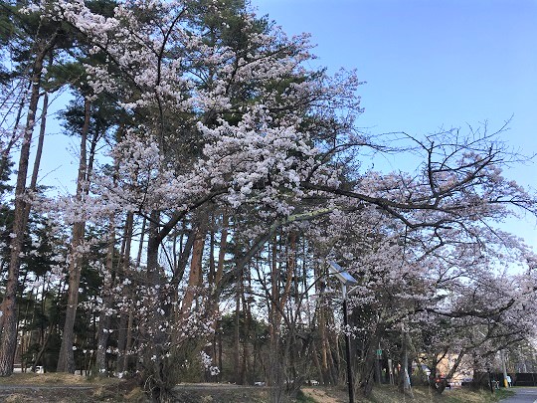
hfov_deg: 61.7
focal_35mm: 29
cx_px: 268
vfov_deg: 48.2
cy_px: 202
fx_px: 450
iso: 25
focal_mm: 4.15
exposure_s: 1/484
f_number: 2.2
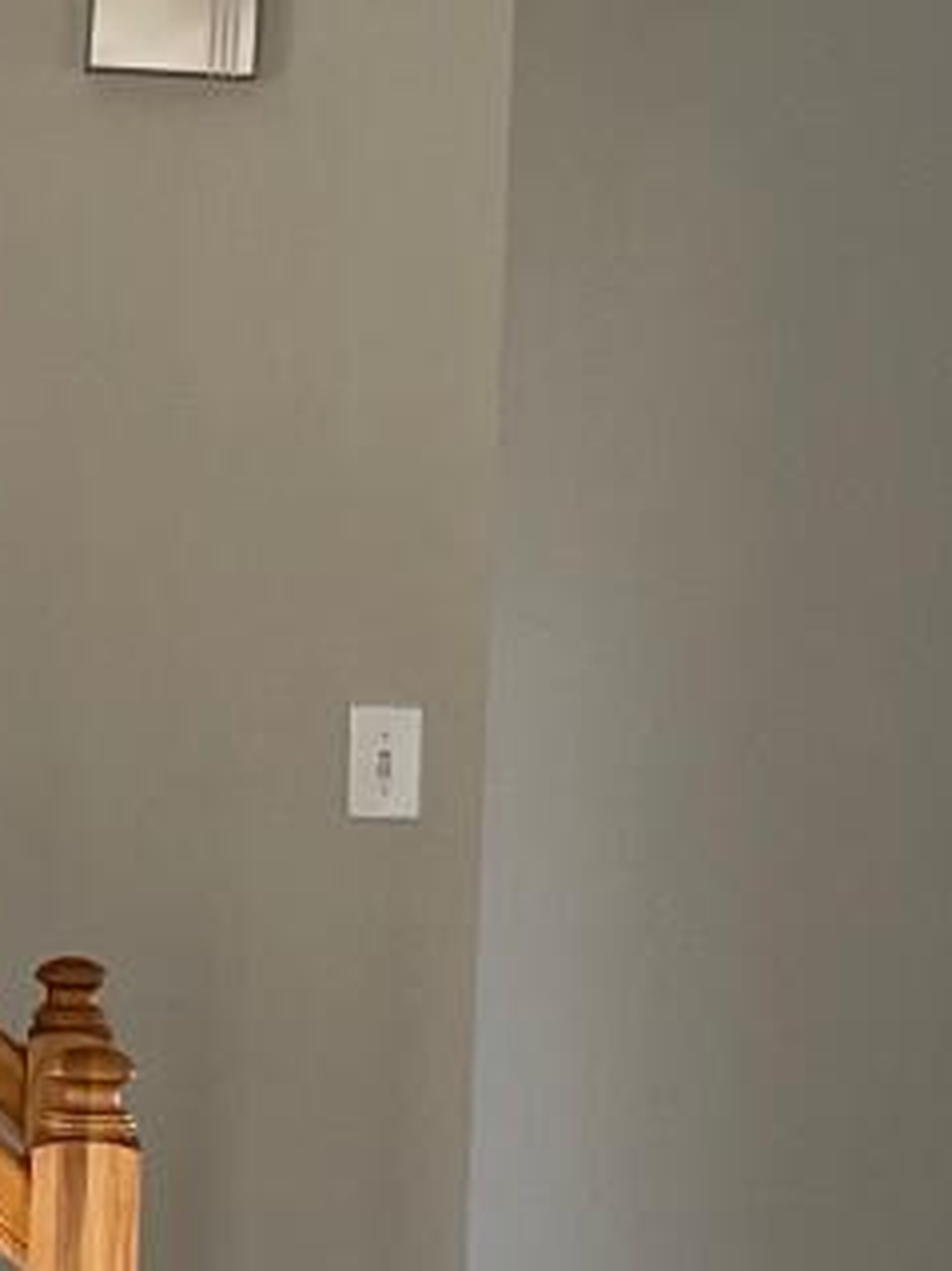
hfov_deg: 9.0
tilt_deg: -3.3
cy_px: 924
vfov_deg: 12.1
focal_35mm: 163
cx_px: -255
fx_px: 5981
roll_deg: -1.8
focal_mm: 4.2
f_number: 1.6
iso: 125
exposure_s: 1/104
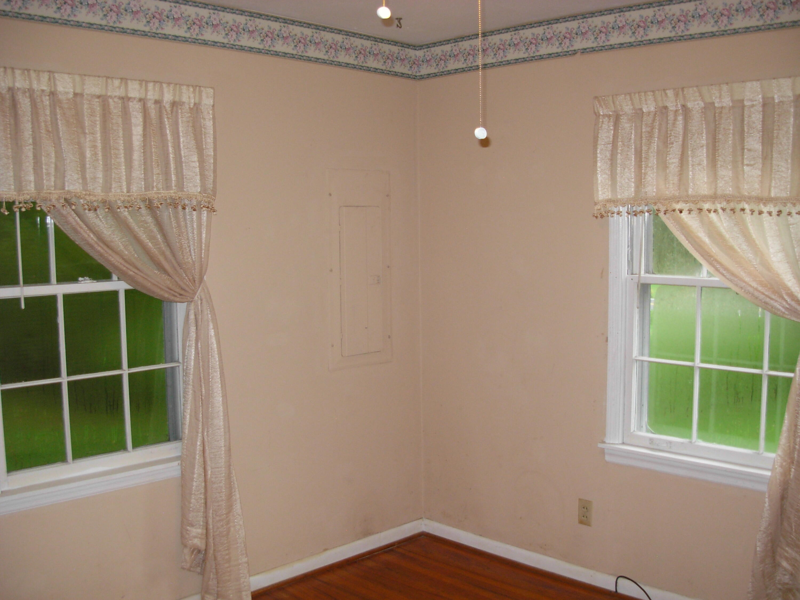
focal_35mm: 38
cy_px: 300
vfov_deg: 37.7
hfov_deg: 49.0
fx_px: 878
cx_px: 400
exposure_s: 1/42.7
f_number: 2.9
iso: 149
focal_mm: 6.3
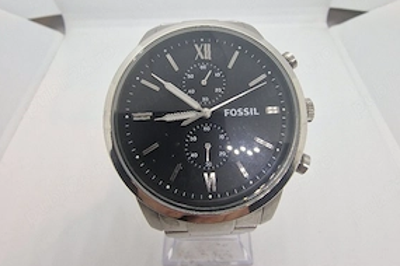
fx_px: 211
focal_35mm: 19
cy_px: 97
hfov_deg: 86.9
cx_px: 206
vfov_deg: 63.5
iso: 64
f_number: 2.2
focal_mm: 2.2
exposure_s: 1/100
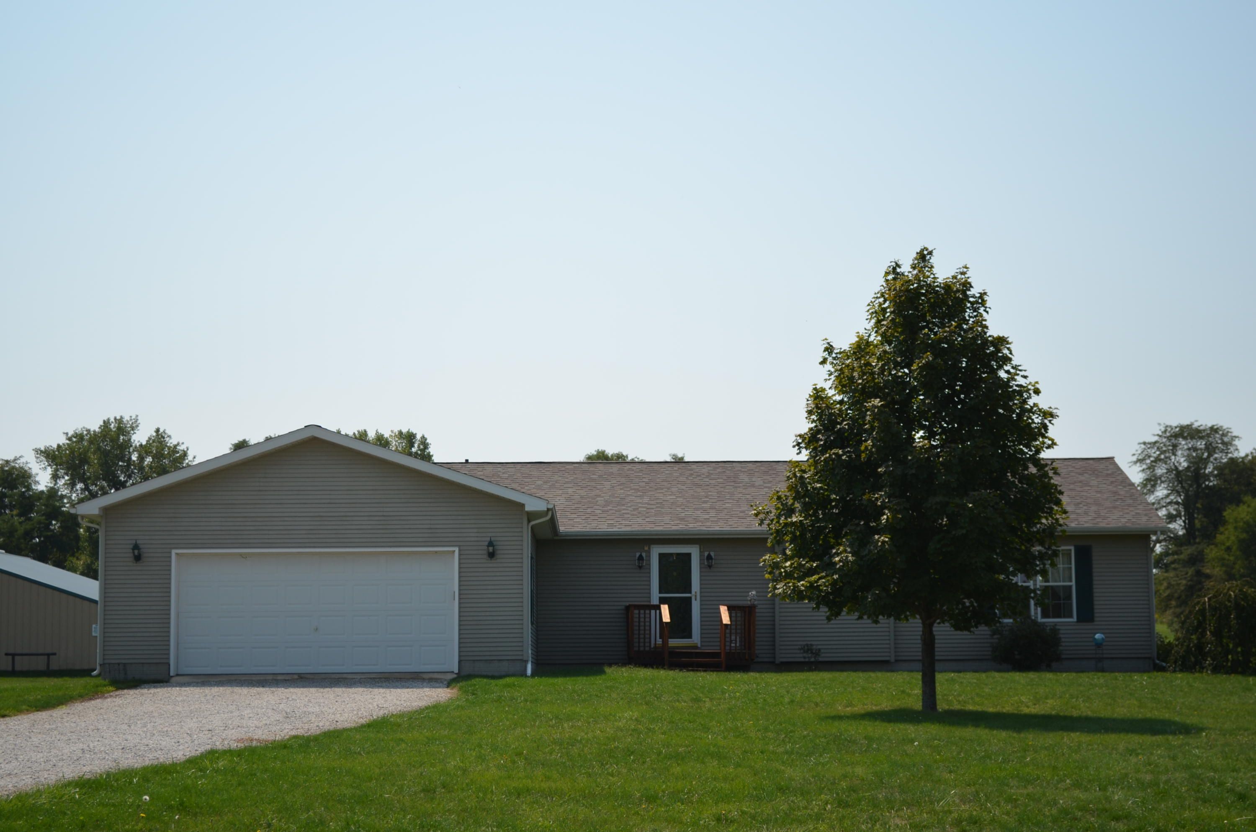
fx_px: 2193
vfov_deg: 21.5
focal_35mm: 63
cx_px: 628
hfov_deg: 32.0
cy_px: 416
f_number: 5.3
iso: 200
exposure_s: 1/1600
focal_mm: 42
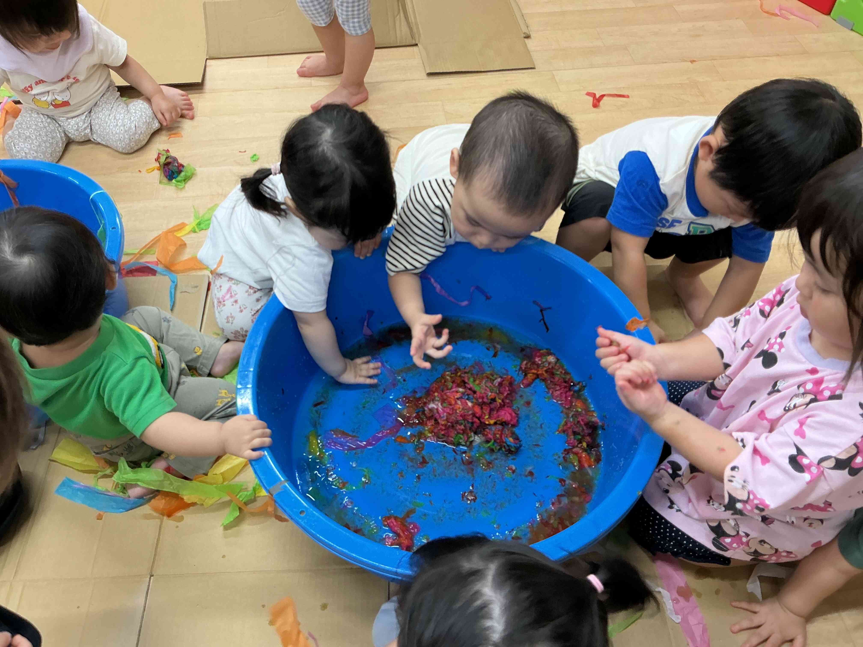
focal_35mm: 29
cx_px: 432
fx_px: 723
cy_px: 324
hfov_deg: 61.7
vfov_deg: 48.2
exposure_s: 1/60
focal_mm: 3
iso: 50
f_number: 1.8
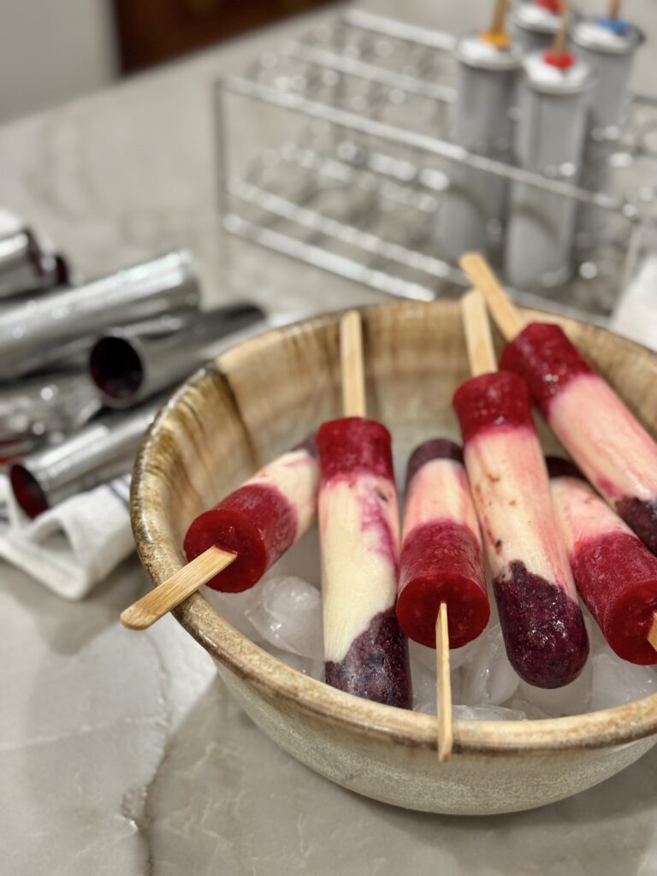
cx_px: 328
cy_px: 438
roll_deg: -0.3
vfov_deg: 39.7
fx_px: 1215
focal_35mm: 48
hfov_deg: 30.3
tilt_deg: -38.0
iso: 250
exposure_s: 1/40
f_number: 1.78
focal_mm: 6.76
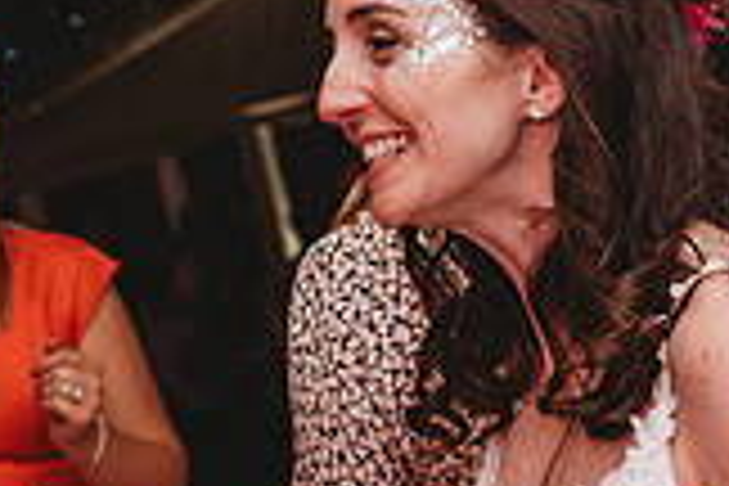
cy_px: 416
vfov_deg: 10.0
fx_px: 2754
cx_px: 382
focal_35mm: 136
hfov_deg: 15.1
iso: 800
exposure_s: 1/50
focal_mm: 38
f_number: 4.5
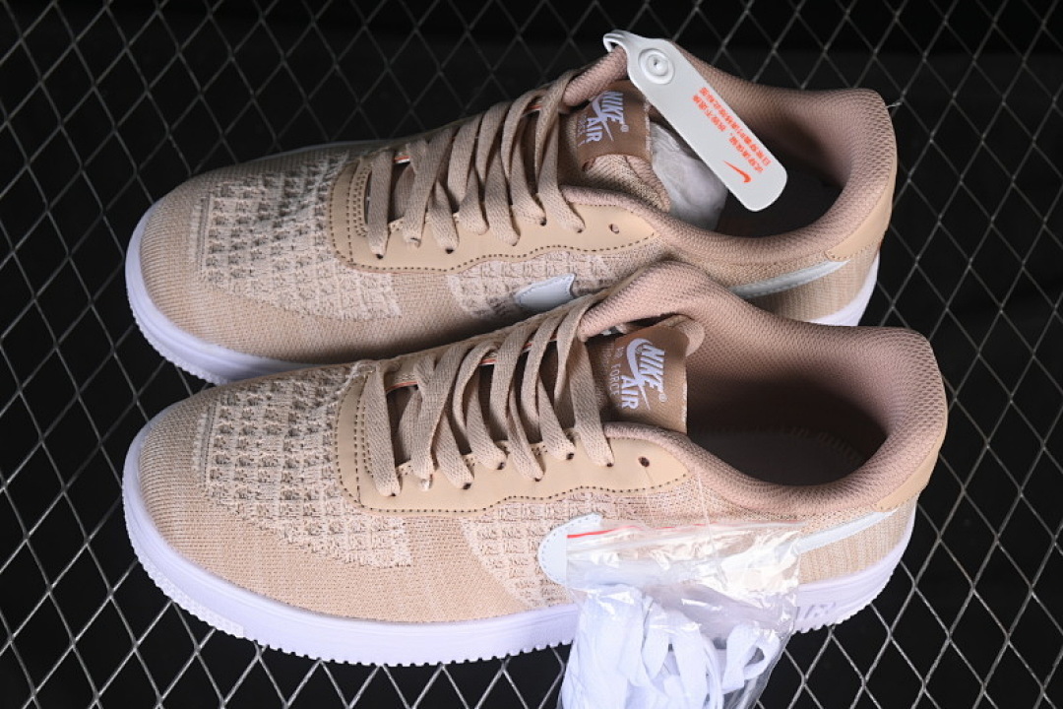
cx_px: 532
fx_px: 2214
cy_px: 354
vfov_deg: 18.2
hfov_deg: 27.0
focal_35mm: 75
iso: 160
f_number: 7.1
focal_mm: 50
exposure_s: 1/80
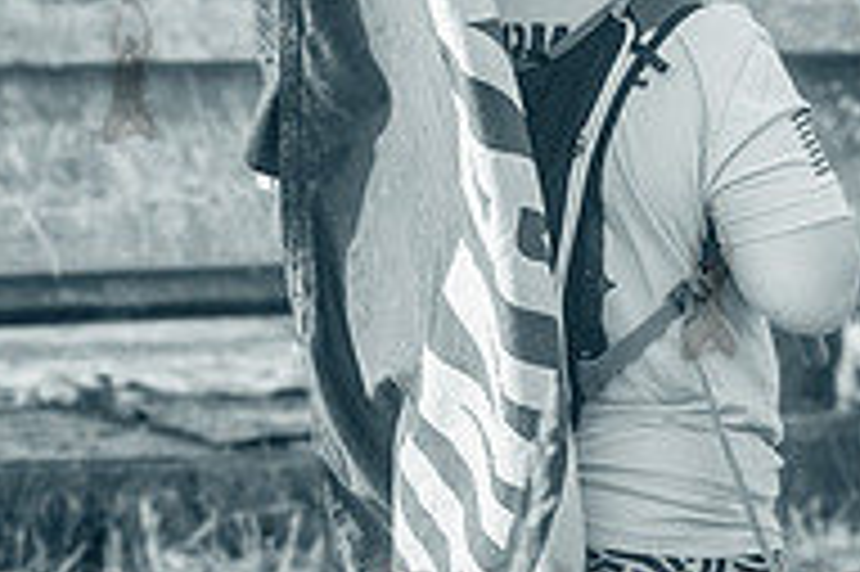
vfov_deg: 5.6
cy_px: -155
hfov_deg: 8.4
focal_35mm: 245
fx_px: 5848
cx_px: 702
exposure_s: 1/640
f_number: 4.5
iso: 250
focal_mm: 80
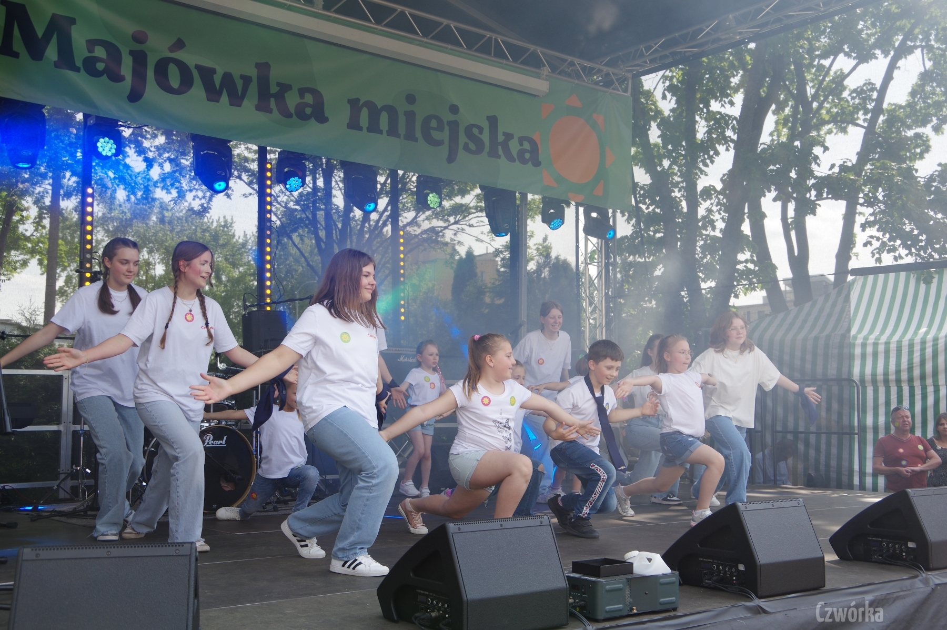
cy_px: 315
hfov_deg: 46.4
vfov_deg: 31.8
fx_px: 1104
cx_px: 474
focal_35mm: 42
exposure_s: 1/160
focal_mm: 28
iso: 200
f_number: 7.1
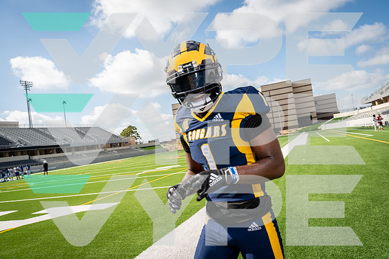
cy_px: 130
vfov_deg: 45.0
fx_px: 313
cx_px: 194
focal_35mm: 29
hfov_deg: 63.6
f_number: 8
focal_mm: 29
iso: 125
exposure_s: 1/250
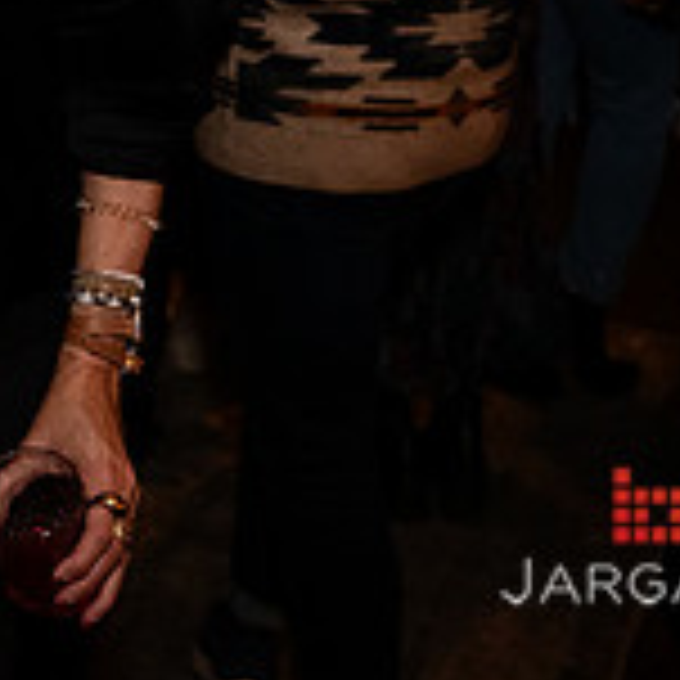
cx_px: -374
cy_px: -169
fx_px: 1800
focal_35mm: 81
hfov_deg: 18.6
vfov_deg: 19.9
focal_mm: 24
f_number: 3.2
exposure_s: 1/80
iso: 3200
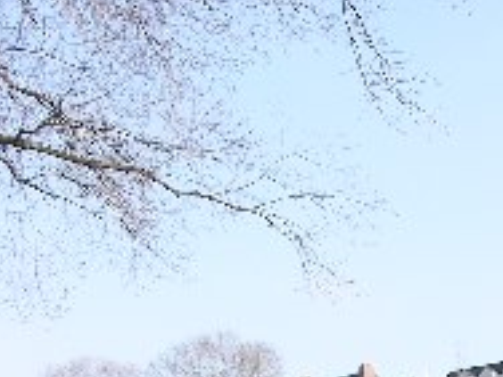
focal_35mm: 109
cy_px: 543
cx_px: 753
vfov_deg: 12.9
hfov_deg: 16.5
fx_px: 1584
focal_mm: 8.9
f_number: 7.1
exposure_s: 1/87.9
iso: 50
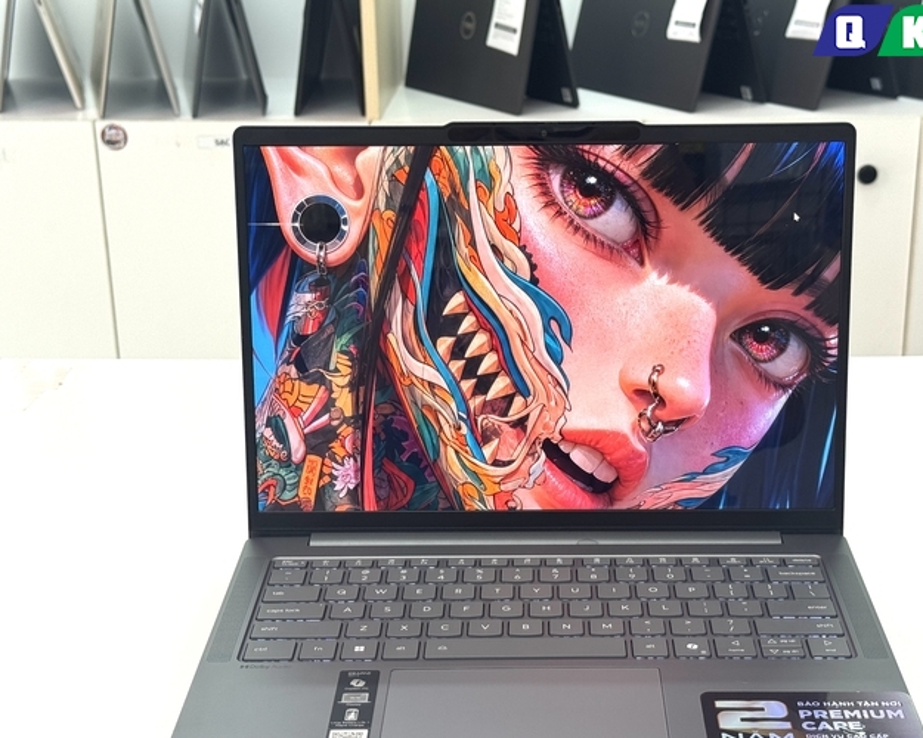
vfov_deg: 25.4
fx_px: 1639
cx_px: 530
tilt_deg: -20.9
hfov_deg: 31.4
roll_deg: +1.5
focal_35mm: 60
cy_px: 422
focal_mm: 6.76
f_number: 1.78
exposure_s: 1/121
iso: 50
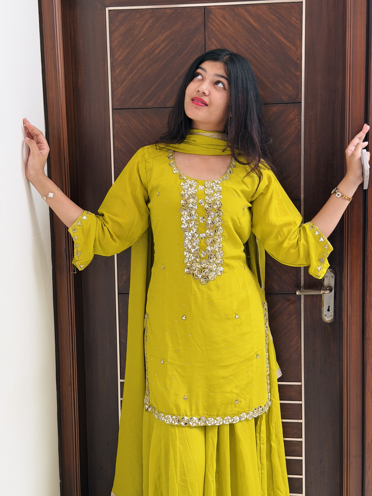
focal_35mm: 48
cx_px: 186
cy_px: 248
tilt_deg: -7.3
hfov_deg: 30.3
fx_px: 688
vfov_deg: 39.7
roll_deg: +0.8
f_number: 1.78
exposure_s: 1/33
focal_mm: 6.76
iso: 250
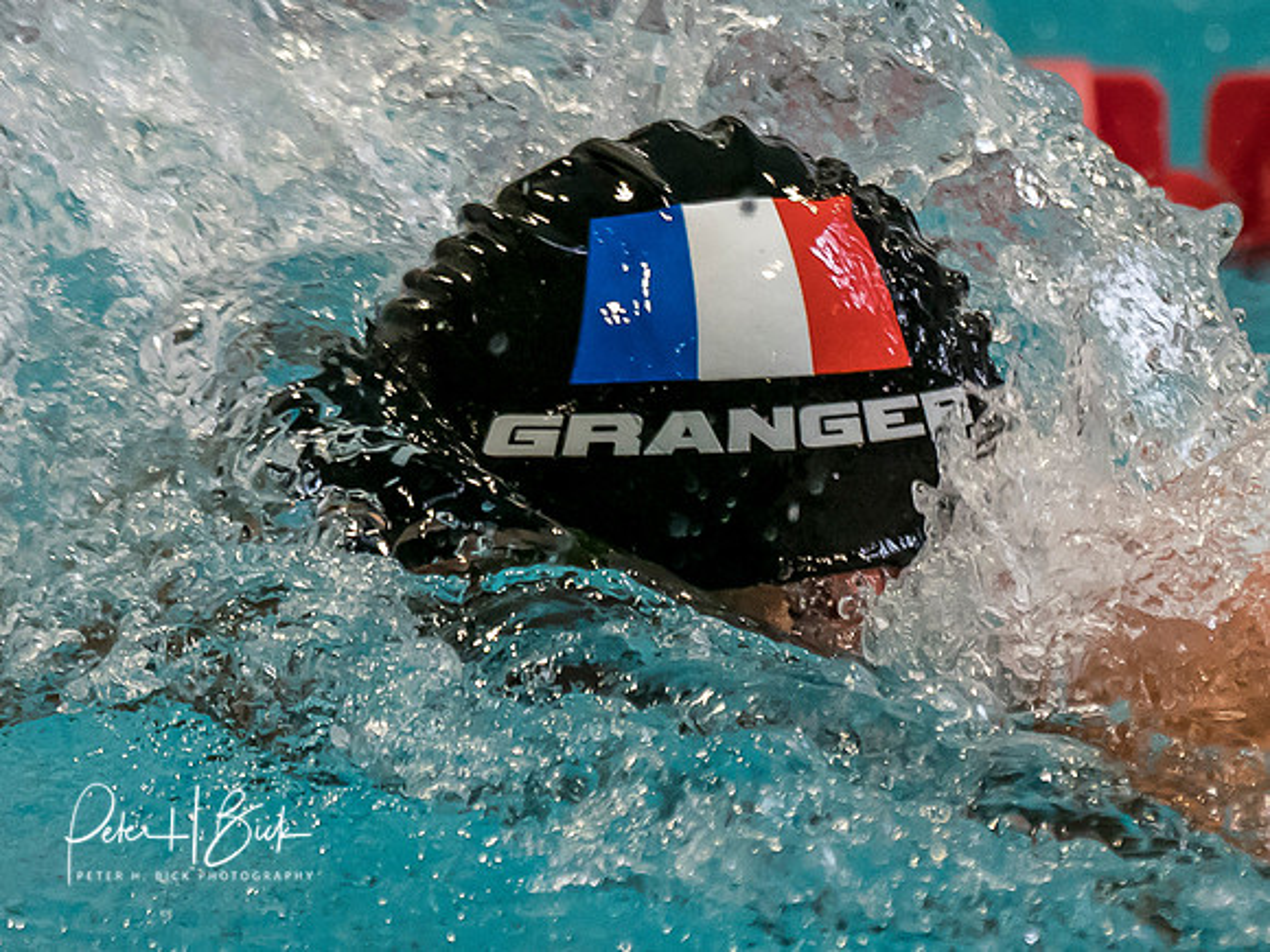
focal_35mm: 1009
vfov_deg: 1.5
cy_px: 552
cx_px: 911
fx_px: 37027
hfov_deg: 2.0
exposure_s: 1/1000
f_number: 2.8
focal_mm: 200
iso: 2500
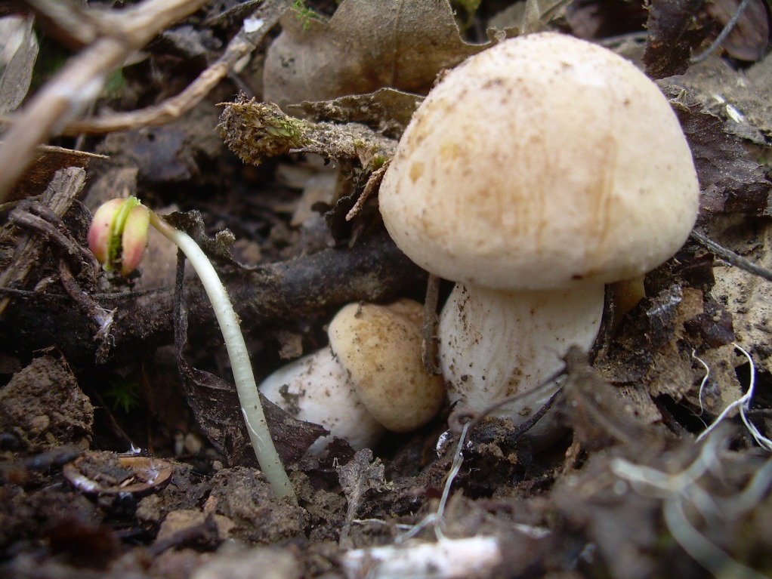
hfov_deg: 49.0
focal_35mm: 38
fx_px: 848
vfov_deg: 37.7
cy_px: 290
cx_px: 386
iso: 50
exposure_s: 1/35.6
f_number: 2.8
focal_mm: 6.3
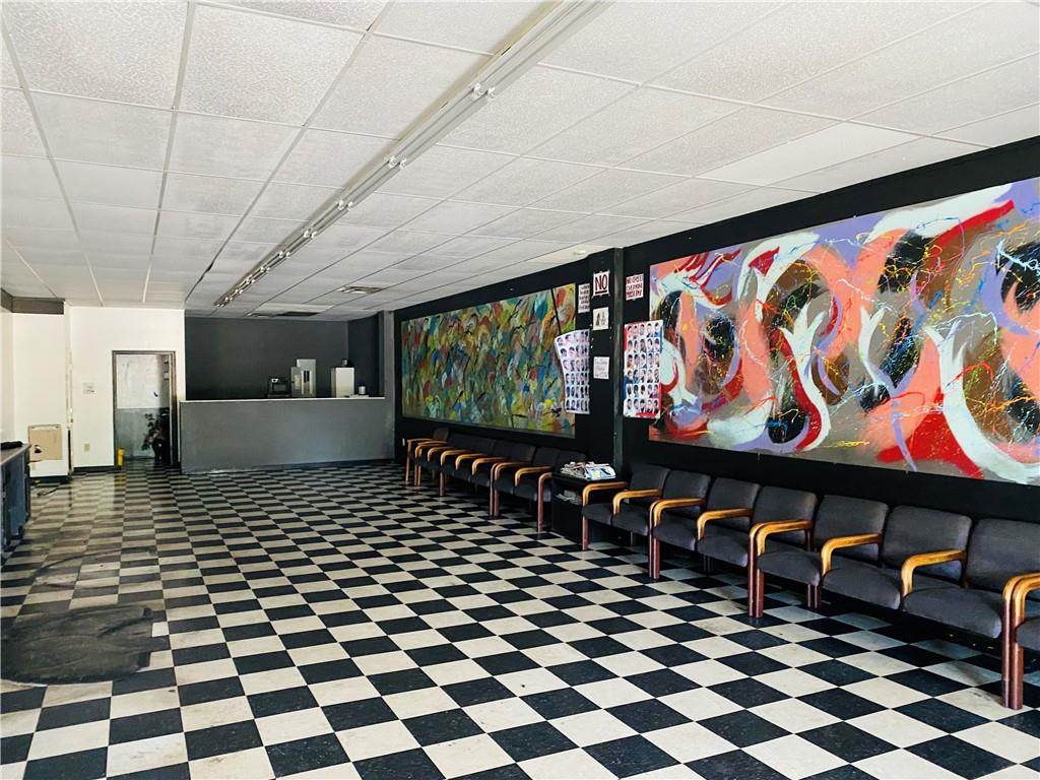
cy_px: 390
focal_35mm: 26
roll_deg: +2.4
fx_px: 781
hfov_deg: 67.3
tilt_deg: -2.2
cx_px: 520
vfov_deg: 53.1
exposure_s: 1/51
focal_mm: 4.25
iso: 500
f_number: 1.8
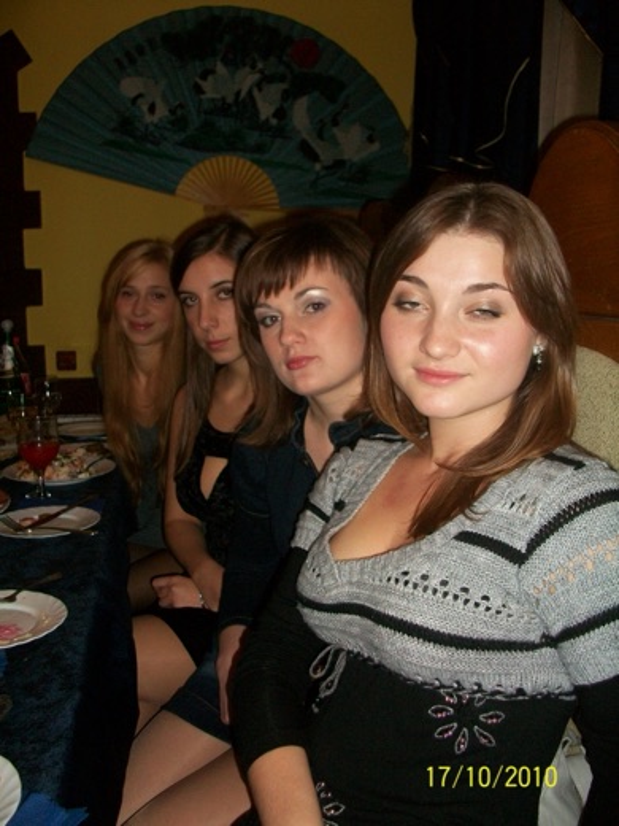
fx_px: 811
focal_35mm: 34
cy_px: 413
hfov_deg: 41.8
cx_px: 310
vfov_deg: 54.0
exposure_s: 1/60
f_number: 2.8
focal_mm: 5.7
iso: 120
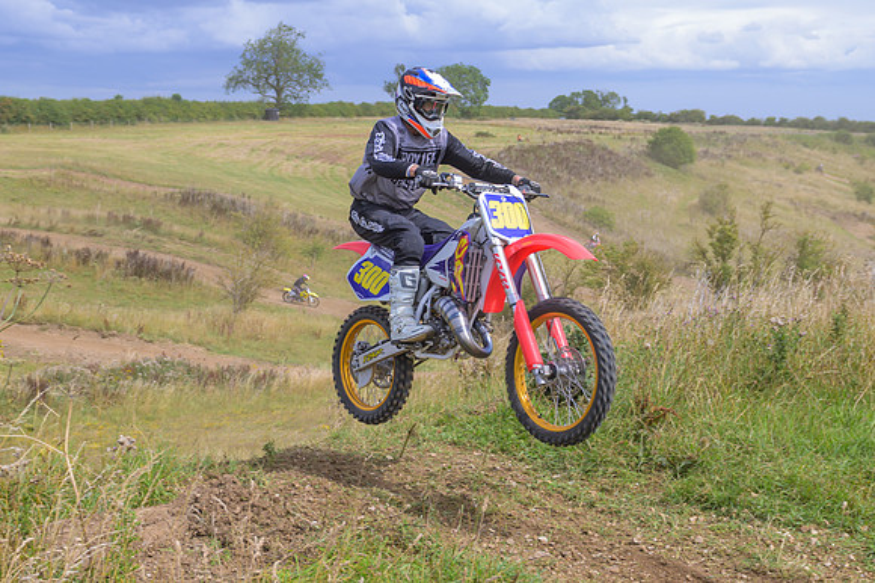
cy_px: 379
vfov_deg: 27.4
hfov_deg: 40.5
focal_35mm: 49
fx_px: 1187
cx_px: 423
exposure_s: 1/320
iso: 50
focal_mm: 24
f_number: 4
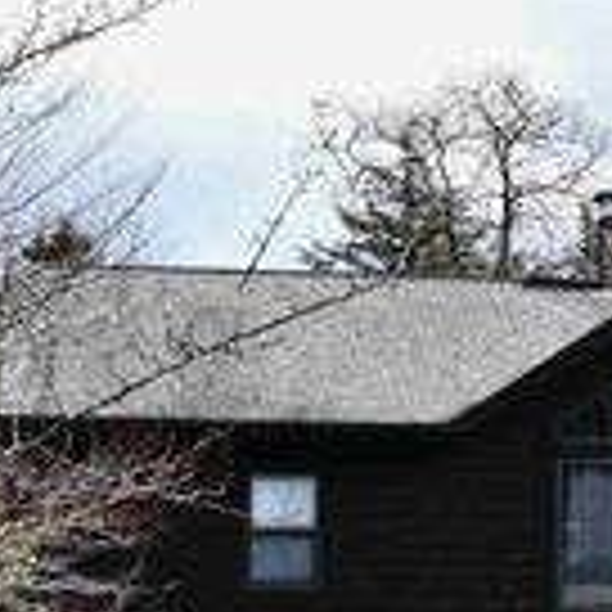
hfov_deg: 9.0
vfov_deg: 9.3
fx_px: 3760
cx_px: 999
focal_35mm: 188
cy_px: 434
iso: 400
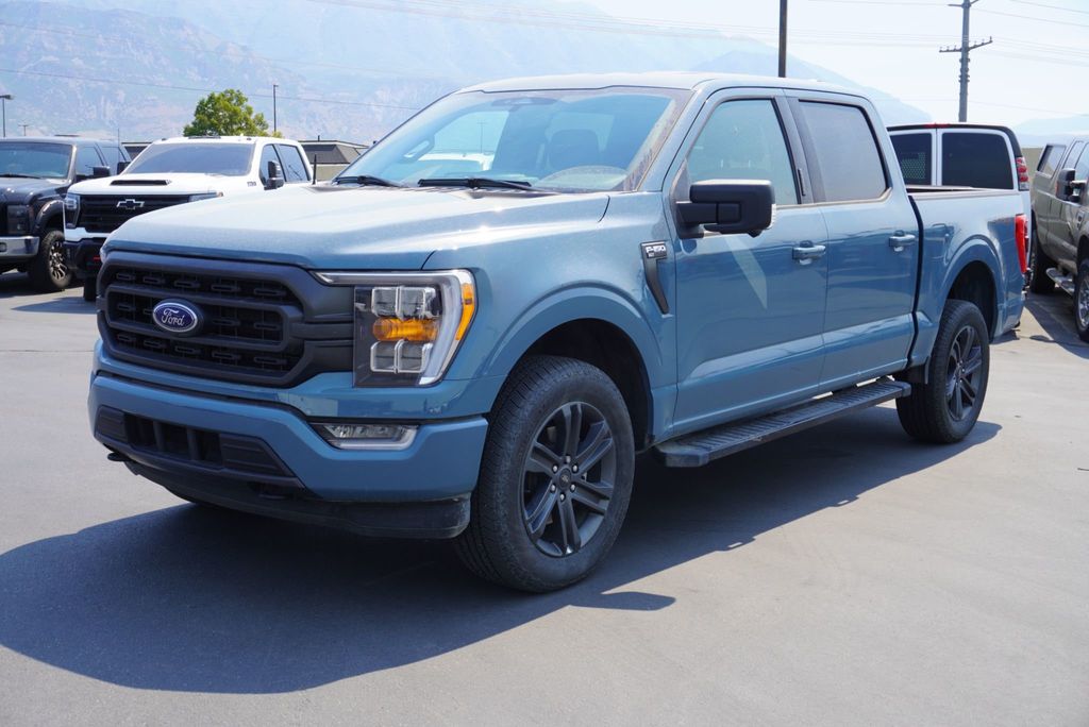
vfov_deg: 31.9
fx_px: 1271
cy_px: 364
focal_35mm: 42
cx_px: 544
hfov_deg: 46.4
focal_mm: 28
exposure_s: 1/125
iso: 100
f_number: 9
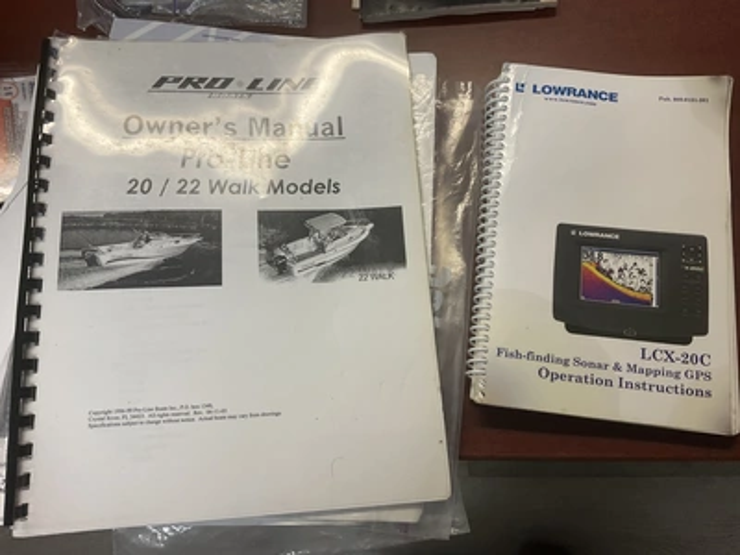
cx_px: 370
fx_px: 620
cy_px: 278
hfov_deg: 61.7
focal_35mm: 29
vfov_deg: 48.2
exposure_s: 1/60
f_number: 1.8
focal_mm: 3
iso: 64
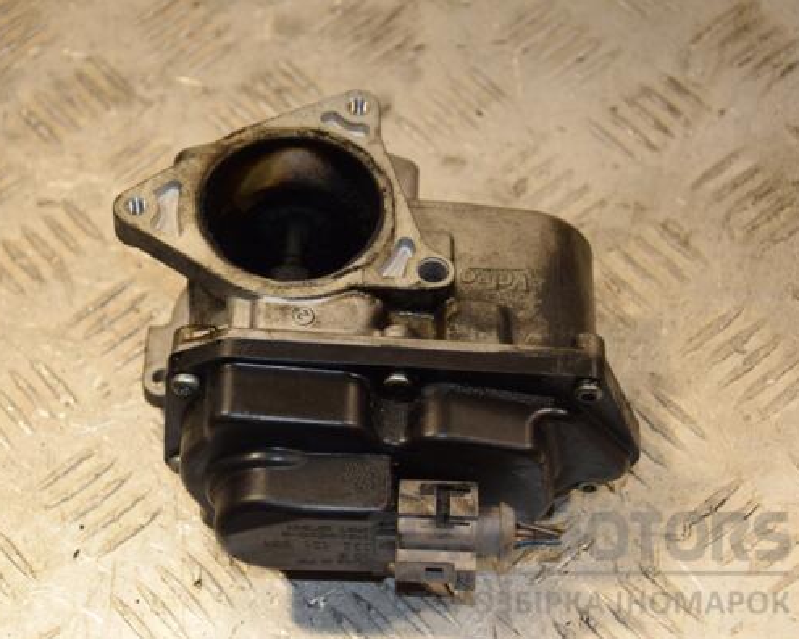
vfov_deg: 15.5
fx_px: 2341
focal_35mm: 99
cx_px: 337
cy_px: 321
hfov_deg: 19.4
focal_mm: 58
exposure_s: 1/200
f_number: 5.6
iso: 800
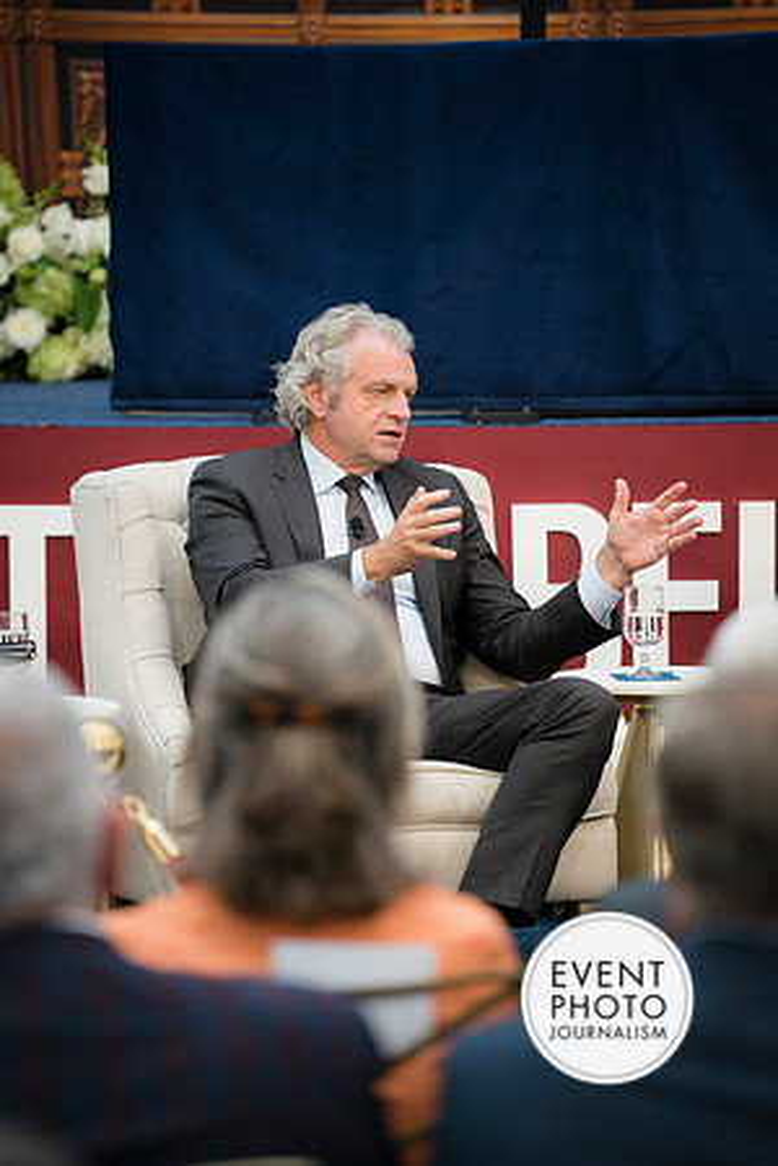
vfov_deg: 13.7
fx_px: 4862
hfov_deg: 9.1
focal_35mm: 150
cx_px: 389
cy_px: 583
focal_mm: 150
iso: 500
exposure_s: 1/320
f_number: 2.8
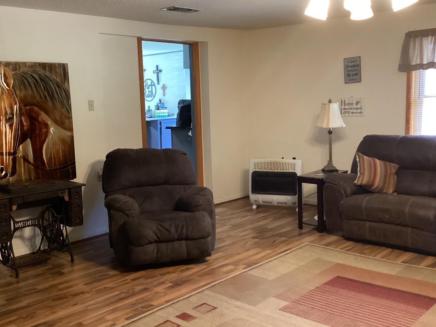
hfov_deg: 48.9
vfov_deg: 37.7
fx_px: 479
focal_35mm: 38
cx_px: 196
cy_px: 160
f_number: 2.4
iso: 400
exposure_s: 1/30
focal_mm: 3.3
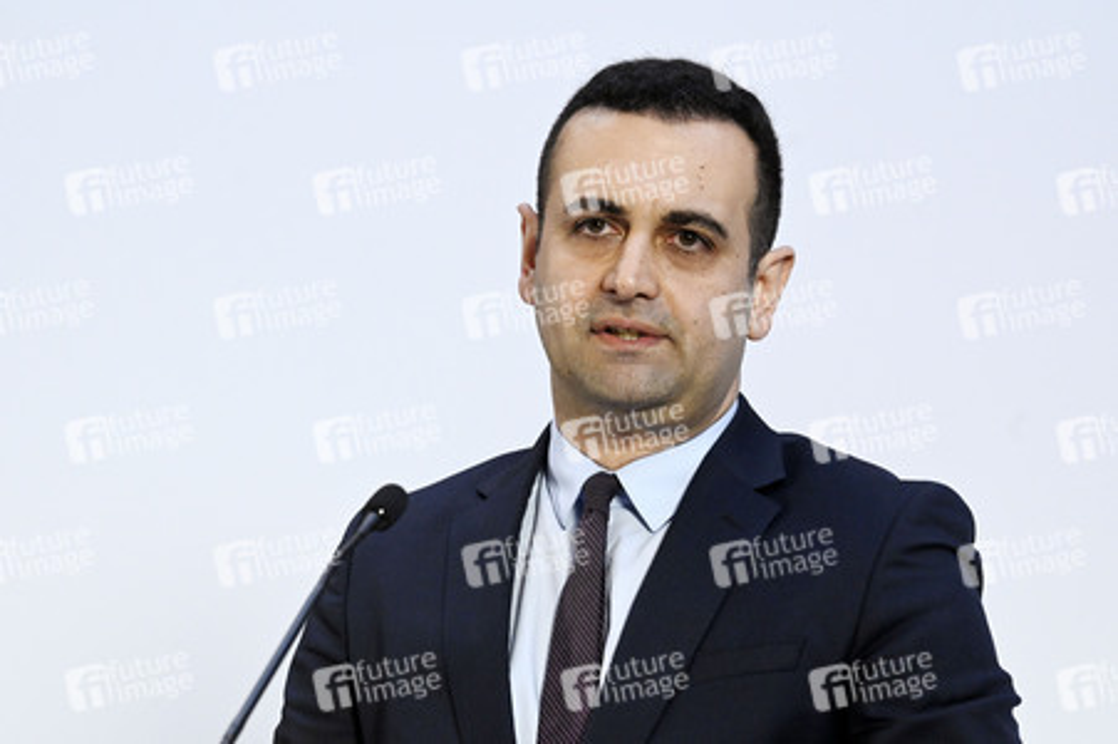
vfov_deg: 7.4
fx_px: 5741
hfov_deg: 11.1
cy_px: 372
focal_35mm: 185
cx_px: 559
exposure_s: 1/500
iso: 5000
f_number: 5.6
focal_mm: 185
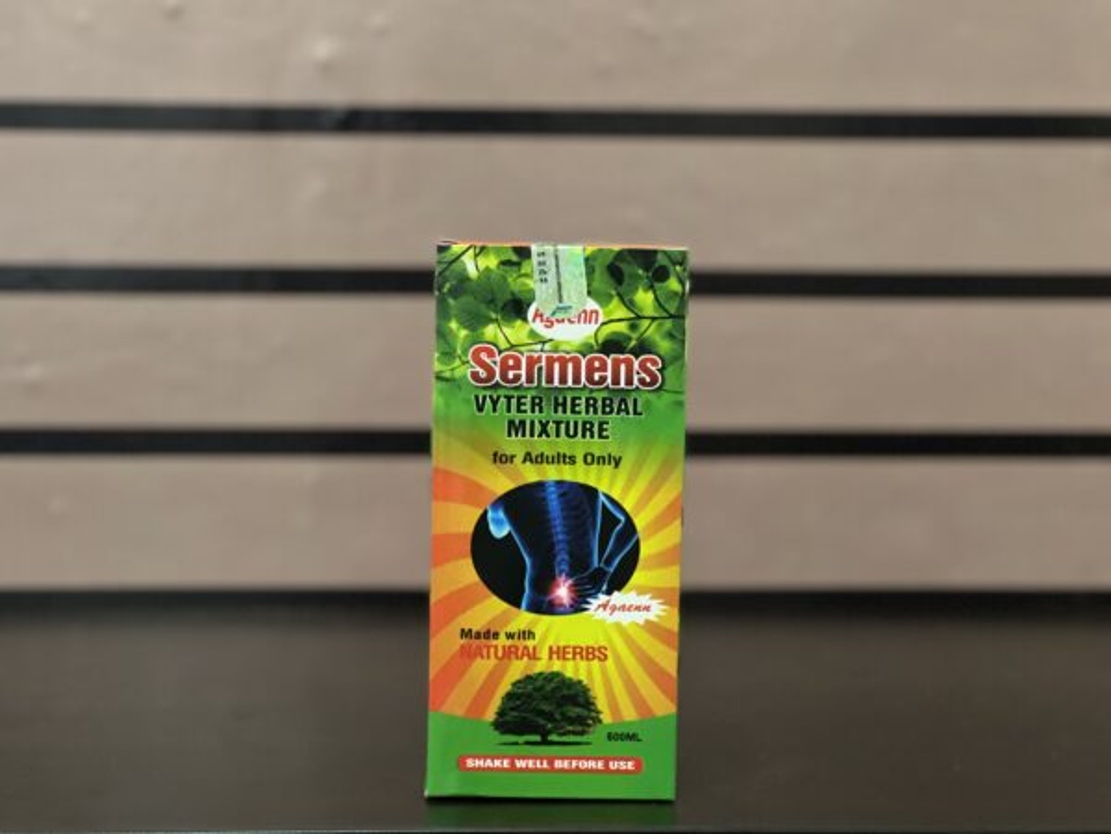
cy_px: 417
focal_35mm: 77
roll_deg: -0.4
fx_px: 2471
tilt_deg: -2.9
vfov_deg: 19.1
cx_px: 556
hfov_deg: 25.3
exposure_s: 1/25
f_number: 2.8
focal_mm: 9
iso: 320
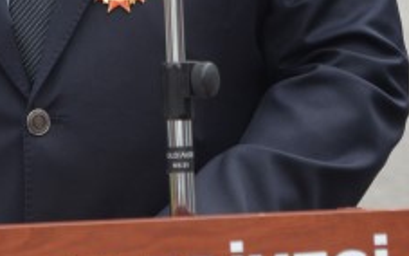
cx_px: 105
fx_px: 3568
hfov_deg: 6.6
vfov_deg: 4.1
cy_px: -195
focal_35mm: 320
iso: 400
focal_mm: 62
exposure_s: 1/500
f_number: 5.6
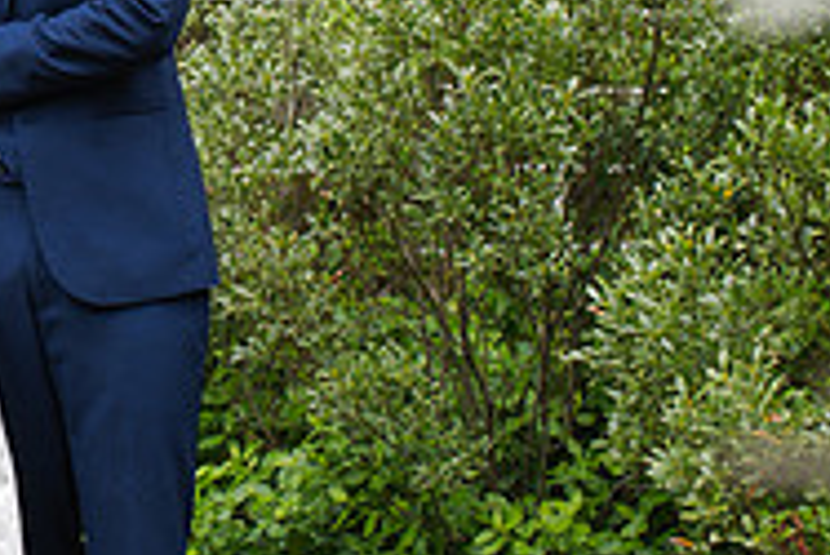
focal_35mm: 114
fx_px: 2630
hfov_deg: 17.1
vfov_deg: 11.9
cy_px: 33
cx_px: -193
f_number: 3.2
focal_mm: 35
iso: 100
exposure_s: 1/320
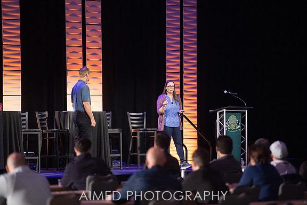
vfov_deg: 6.9
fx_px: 1705
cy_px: 103
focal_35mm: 200
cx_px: 156
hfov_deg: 10.3
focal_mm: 195
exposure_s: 1/250
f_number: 3.2
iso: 400
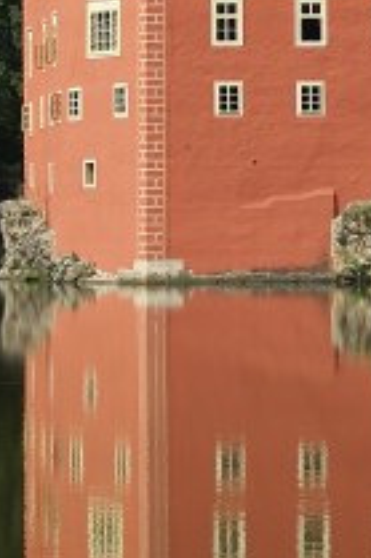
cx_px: 785
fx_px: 2338
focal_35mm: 151
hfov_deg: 8.5
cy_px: 252
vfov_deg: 13.6
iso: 100
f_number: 5.6
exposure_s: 1/640
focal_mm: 30
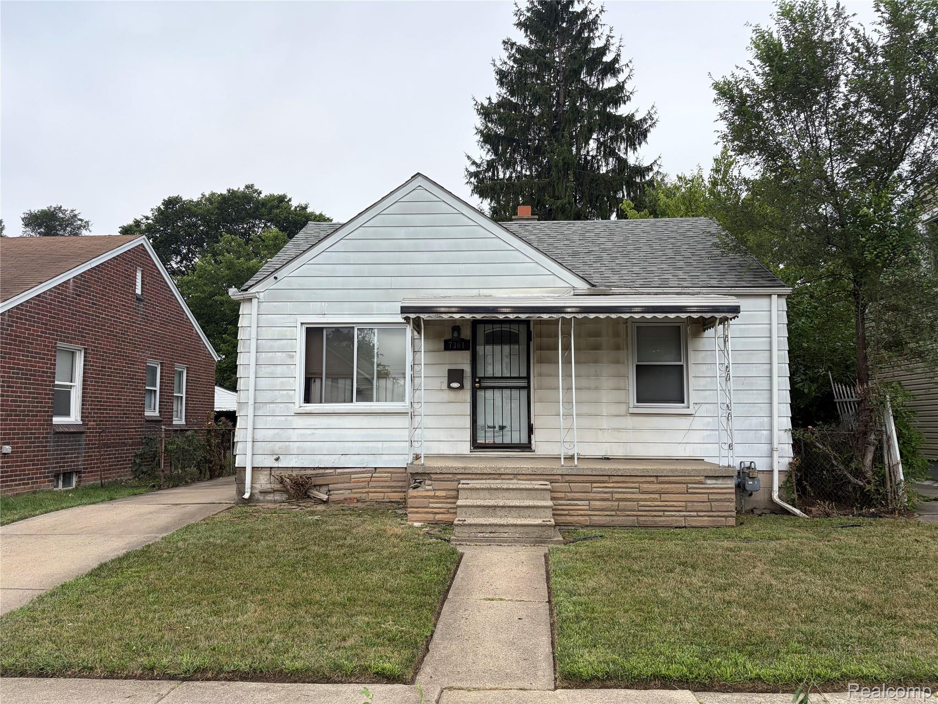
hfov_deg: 67.3
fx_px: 705
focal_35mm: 26
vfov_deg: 53.1
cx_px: 469
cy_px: 352
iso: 50
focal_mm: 5.96
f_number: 1.6
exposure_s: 1/3448
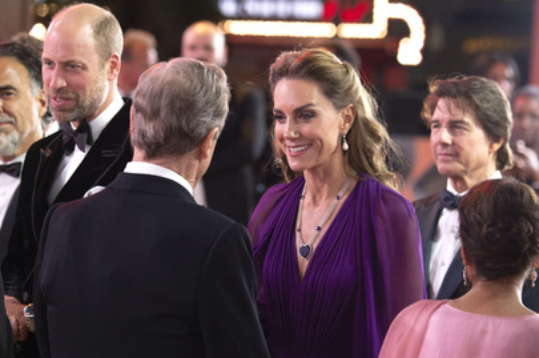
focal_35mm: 260
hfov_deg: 7.9
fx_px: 3888
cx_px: 300
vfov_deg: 5.3
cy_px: 203
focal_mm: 185
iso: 1600
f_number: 5.3
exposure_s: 1/250
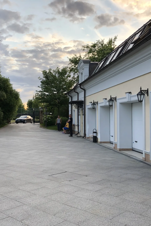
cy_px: 113
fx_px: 245
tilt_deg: +4.2
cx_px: 51
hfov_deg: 33.9
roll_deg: +0.5
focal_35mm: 39
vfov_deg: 49.5
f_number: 1.8
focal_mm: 4
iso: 20
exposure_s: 1/122
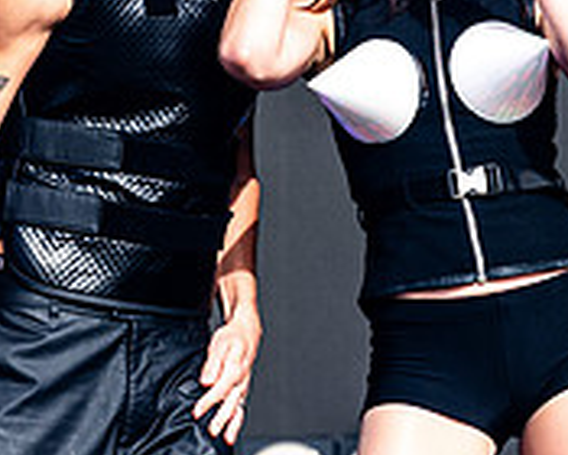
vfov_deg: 1.7
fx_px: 15583
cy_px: 100
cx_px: 308
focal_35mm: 927
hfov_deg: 2.1
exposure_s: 1/2000
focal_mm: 200
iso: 250
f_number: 4.5
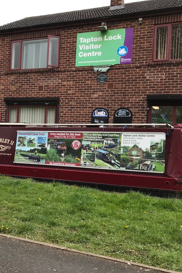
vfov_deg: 49.6
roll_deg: -2.9
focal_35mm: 39
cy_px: 136
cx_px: 55
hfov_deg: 33.8
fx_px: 296
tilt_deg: +2.2
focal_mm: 3.99
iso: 20
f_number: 1.8
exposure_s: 1/313
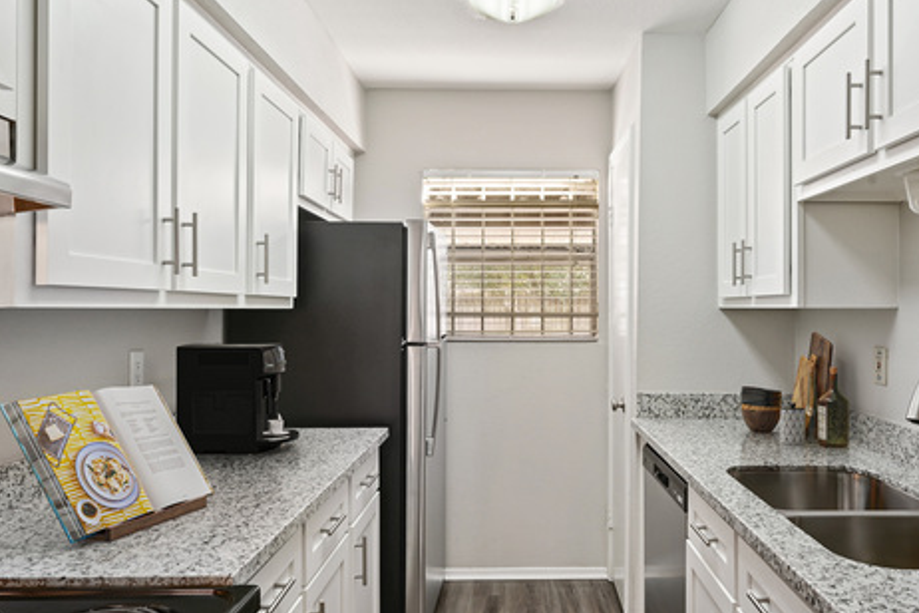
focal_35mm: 26
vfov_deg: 49.5
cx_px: 518
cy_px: 316
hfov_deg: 69.1
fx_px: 664
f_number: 11
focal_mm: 16
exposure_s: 1
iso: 100
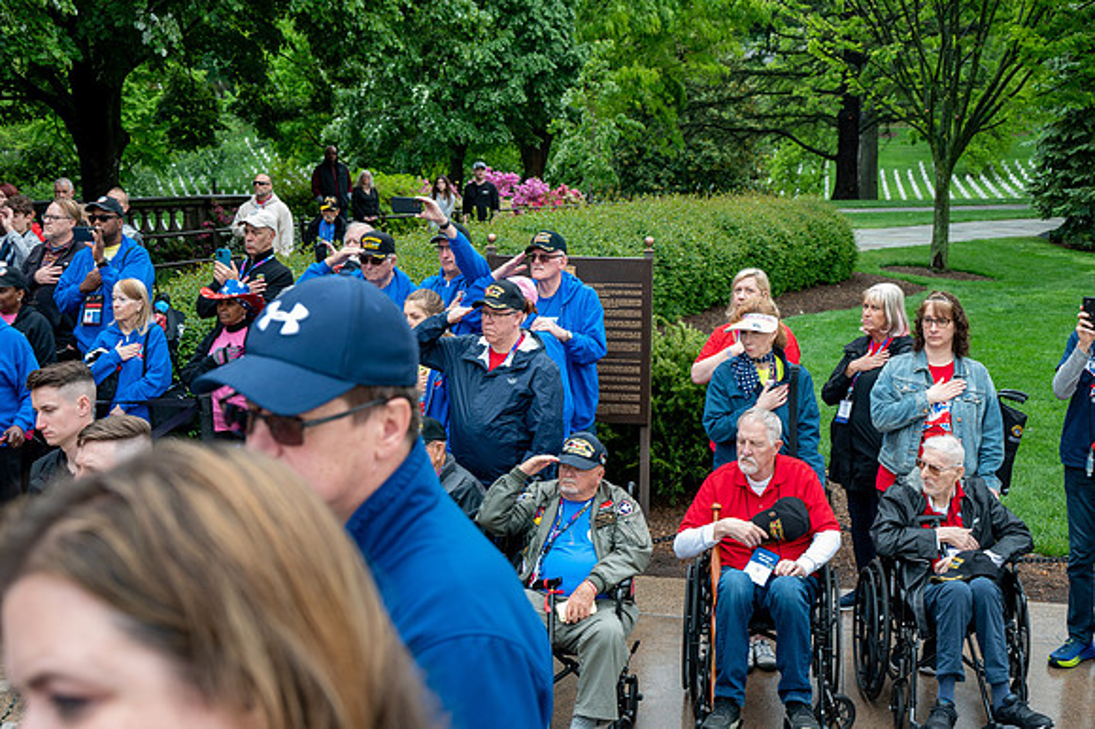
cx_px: 539
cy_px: 349
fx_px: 1517
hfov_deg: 39.7
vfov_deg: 27.0
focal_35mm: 50
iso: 450
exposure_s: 1/100
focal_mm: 47
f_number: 6.3
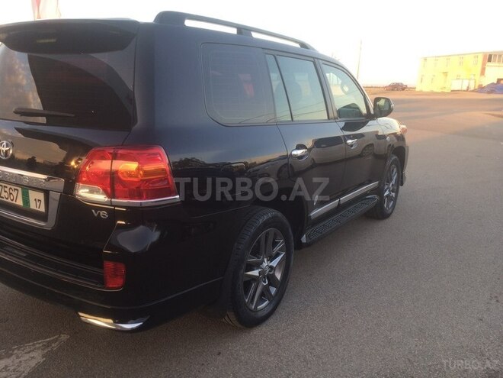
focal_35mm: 29
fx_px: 421
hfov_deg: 61.7
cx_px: 252
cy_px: 189
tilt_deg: -13.2
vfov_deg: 48.2
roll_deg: -4.5
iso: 32
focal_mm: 4.15
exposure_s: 1/100
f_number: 2.2
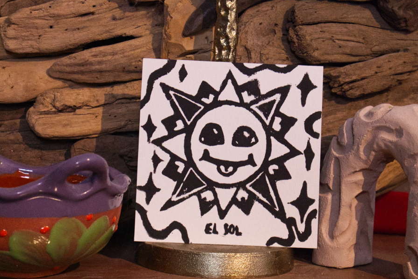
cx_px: 210
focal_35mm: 88
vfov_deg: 15.5
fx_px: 1022
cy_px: 150
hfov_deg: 23.1
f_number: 7.1
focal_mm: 42
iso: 3200
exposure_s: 1/50
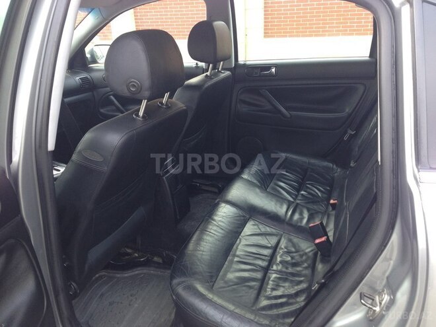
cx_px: 218
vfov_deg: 42.9
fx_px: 416
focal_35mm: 33
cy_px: 164
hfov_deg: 55.4
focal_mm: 4.12
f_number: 2.4
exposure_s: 1/40
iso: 50
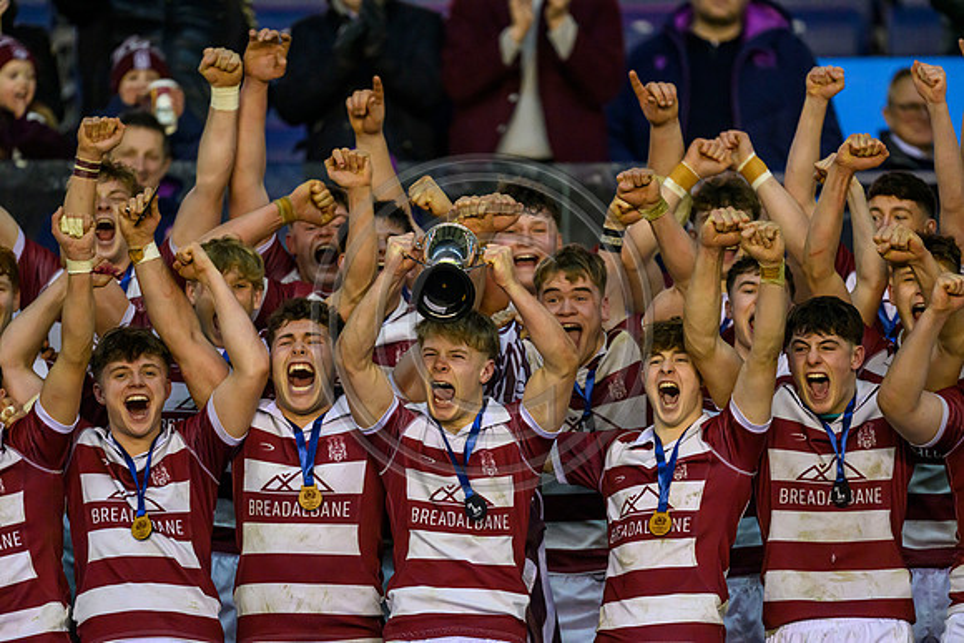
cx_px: 482
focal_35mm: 400
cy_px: 322
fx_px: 10713
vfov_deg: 3.4
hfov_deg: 5.2
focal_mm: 400
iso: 8000
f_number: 3.2
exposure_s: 1/500
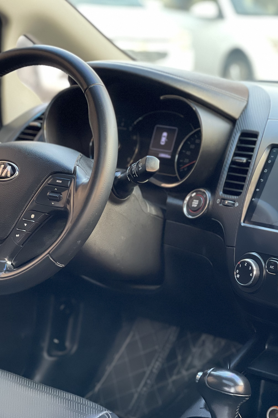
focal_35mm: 89
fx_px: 1031
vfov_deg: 22.9
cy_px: 209
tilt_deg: -12.3
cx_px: 177
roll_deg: -3.0
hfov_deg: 15.3
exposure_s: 1/78
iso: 250
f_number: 2.2
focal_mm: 7.5
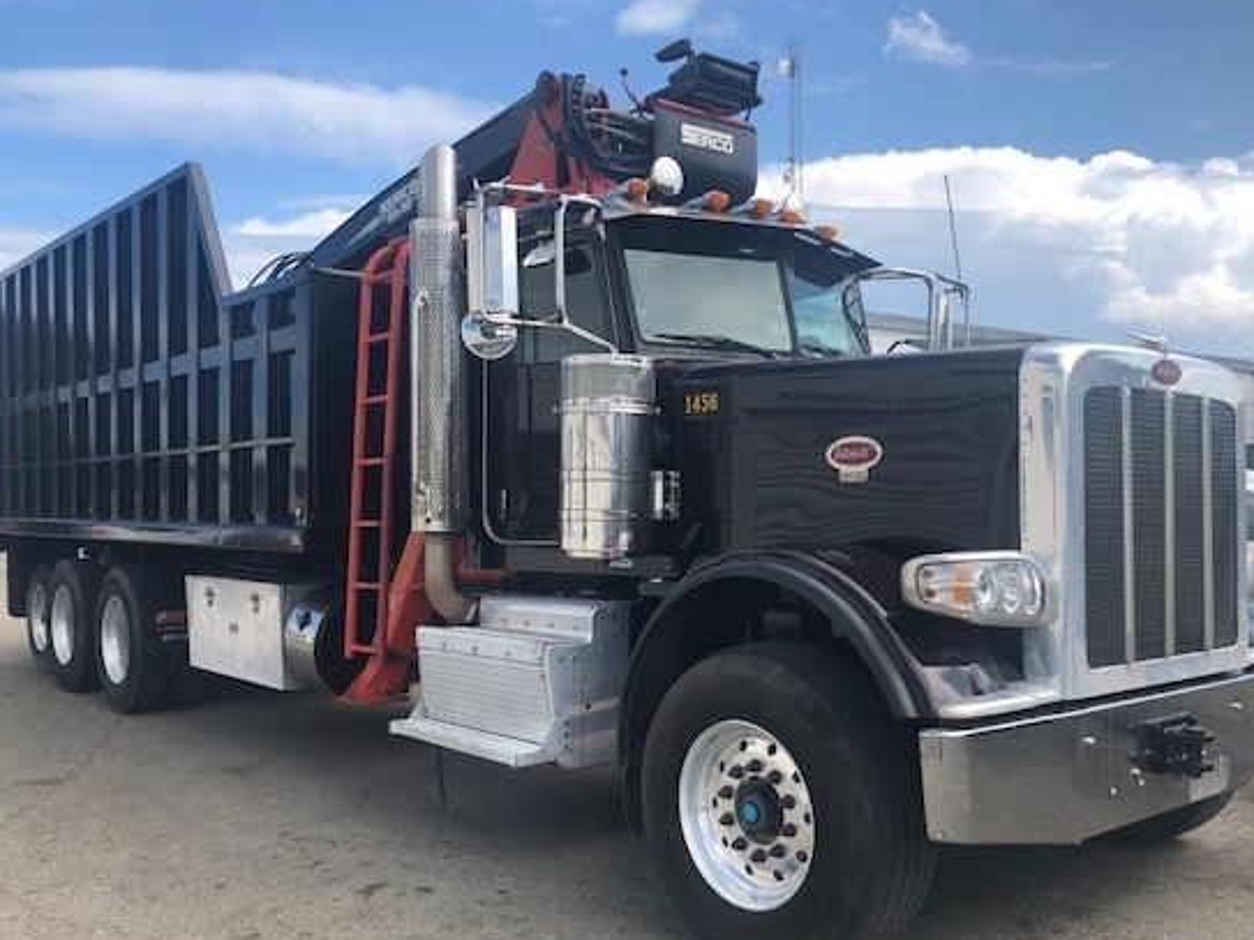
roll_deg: +3.0
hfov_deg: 55.3
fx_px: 1195
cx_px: 684
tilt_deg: -1.5
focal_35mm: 33
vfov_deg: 42.9
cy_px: 527
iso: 20
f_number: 1.8
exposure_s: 1/1453
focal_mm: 4
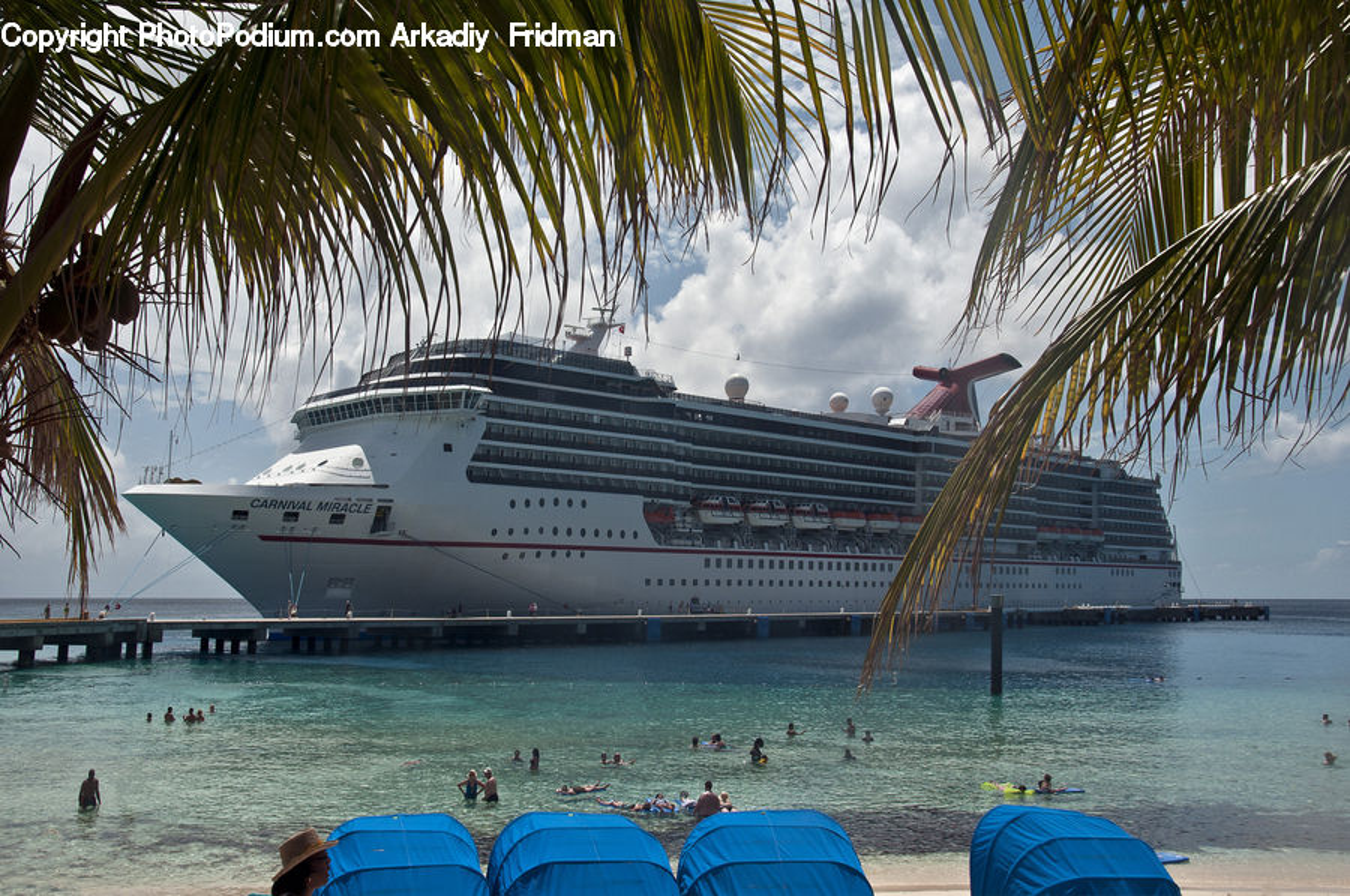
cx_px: 675
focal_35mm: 36
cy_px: 448
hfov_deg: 53.2
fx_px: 1348
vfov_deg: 36.8
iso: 200
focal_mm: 24
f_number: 11
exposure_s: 1/800
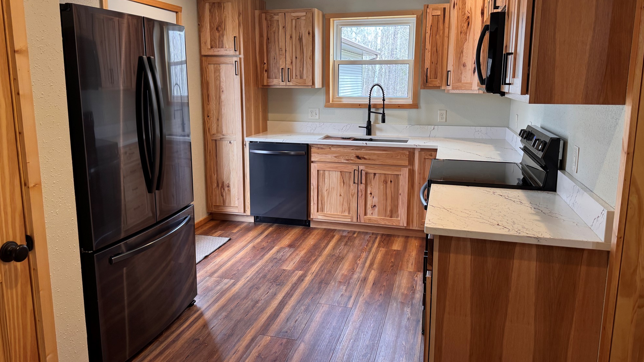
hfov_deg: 69.9
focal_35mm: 27
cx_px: 325
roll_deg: -0.9
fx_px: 461
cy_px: 157
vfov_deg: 42.8
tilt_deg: -9.9
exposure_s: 1/120
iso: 125
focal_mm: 6.76
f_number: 1.78
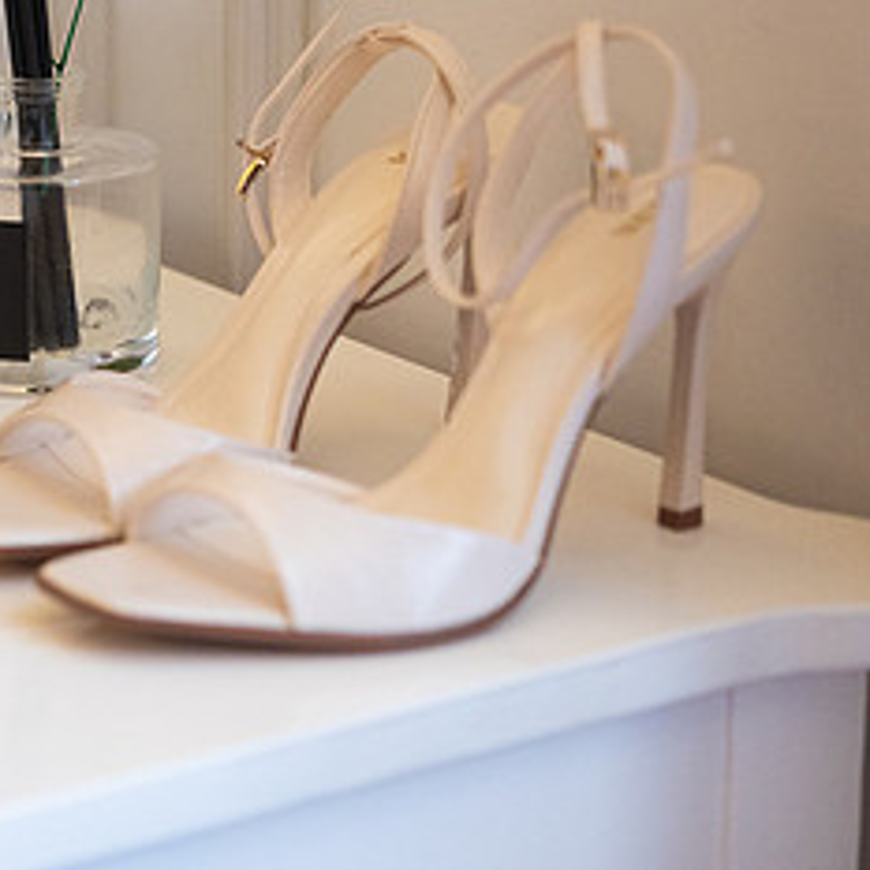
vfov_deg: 13.4
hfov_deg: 13.3
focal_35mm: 130
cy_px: 173
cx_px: 28
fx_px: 3696
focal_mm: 60
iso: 2000
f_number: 3.2
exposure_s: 1/125
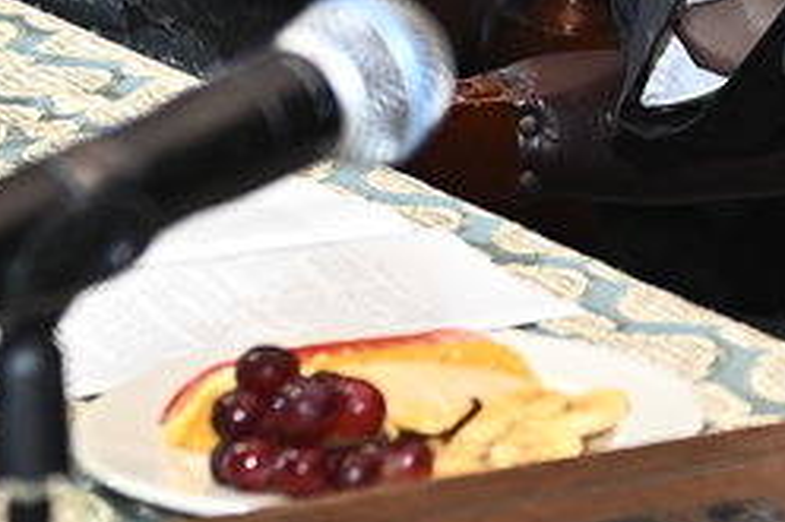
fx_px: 5905
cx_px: 1187
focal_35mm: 271
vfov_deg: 5.0
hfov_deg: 7.5
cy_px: -558
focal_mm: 48
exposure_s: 1/200
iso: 1000
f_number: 3.2
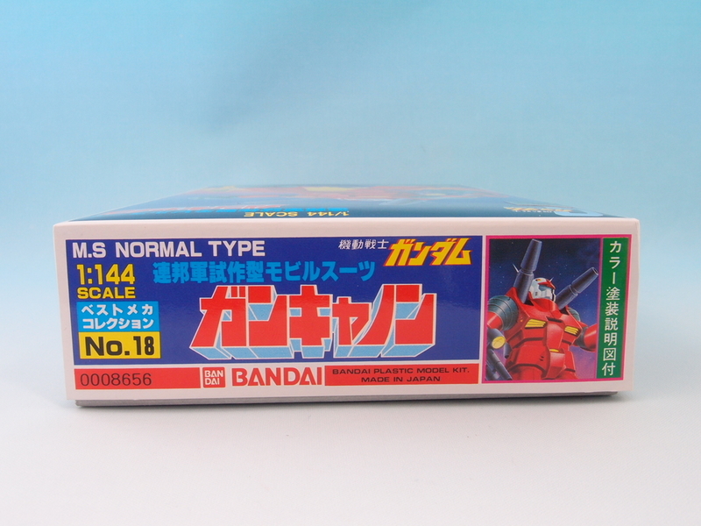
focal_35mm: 32
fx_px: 648
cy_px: 263
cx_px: 350
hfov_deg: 56.8
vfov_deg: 44.2
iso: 100
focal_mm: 6.87
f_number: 8
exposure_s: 1
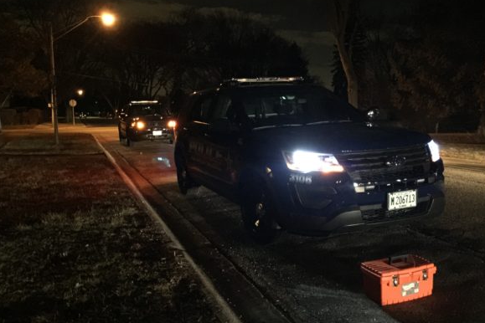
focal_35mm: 31
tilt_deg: -6.7
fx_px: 418
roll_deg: -0.3
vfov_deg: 42.3
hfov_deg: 60.3
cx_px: 241
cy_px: 162
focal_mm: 4.15
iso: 500
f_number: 2.2
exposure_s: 1/4
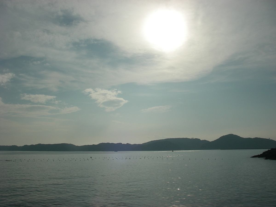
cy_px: 104
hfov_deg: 49.0
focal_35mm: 38
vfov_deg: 37.7
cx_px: 138
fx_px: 303
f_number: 6.6
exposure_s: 1/1250
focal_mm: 6.3
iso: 64
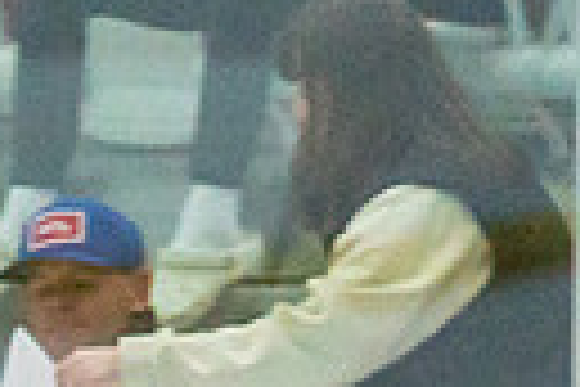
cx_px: -509
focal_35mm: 1634
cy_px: 1092
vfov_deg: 0.8
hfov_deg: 1.3
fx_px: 26323
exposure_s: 1/1250
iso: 3200
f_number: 2.8
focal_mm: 200
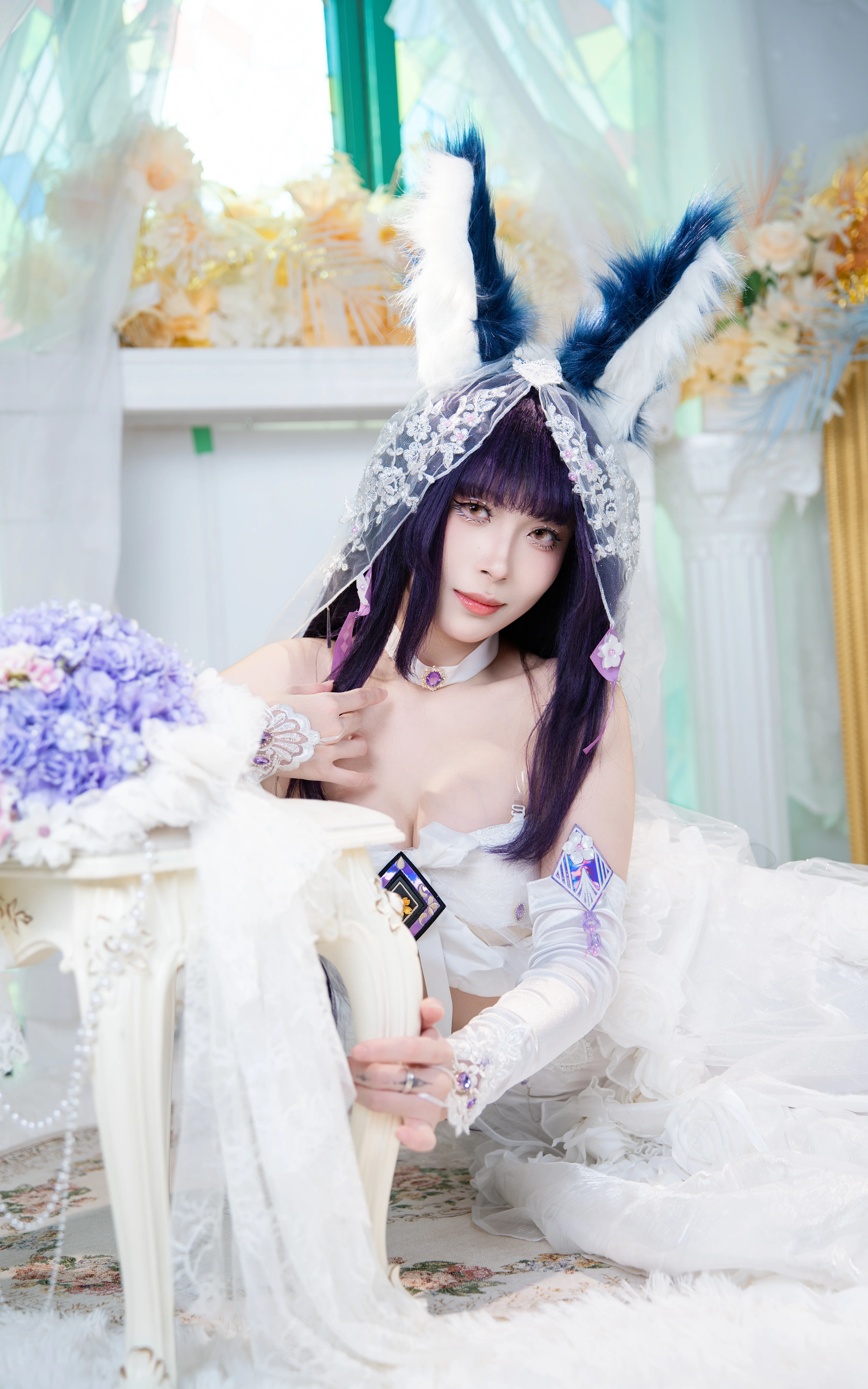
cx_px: 431
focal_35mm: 49
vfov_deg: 41.1
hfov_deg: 26.3
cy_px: 694
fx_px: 1855
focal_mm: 48
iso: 100
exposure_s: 1/160
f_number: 2.8
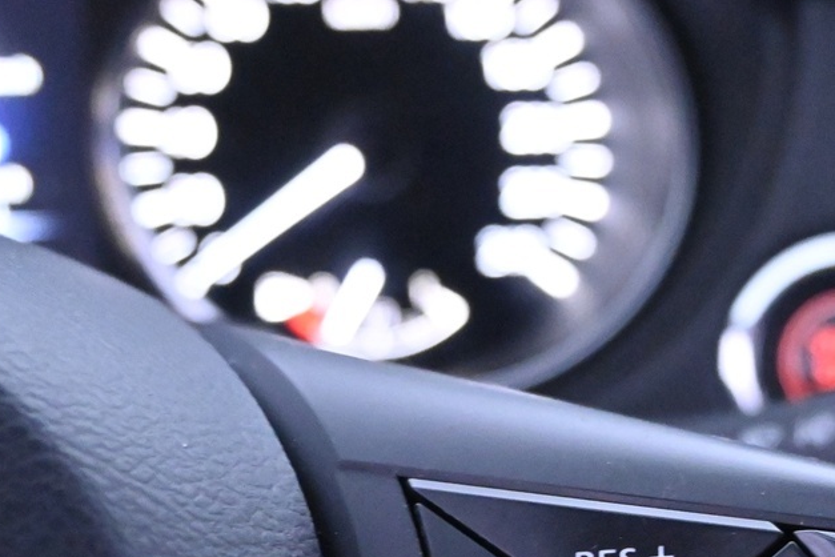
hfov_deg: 21.7
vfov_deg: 14.3
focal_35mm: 93
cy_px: 656
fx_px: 2157
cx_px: 657
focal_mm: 24
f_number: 4.2
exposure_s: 1/40
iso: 9000
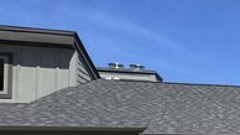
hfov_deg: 21.7
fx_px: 401
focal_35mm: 63
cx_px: 429
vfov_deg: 18.3
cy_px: 154
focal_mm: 2.22
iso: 50
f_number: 2.2
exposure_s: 1/2674
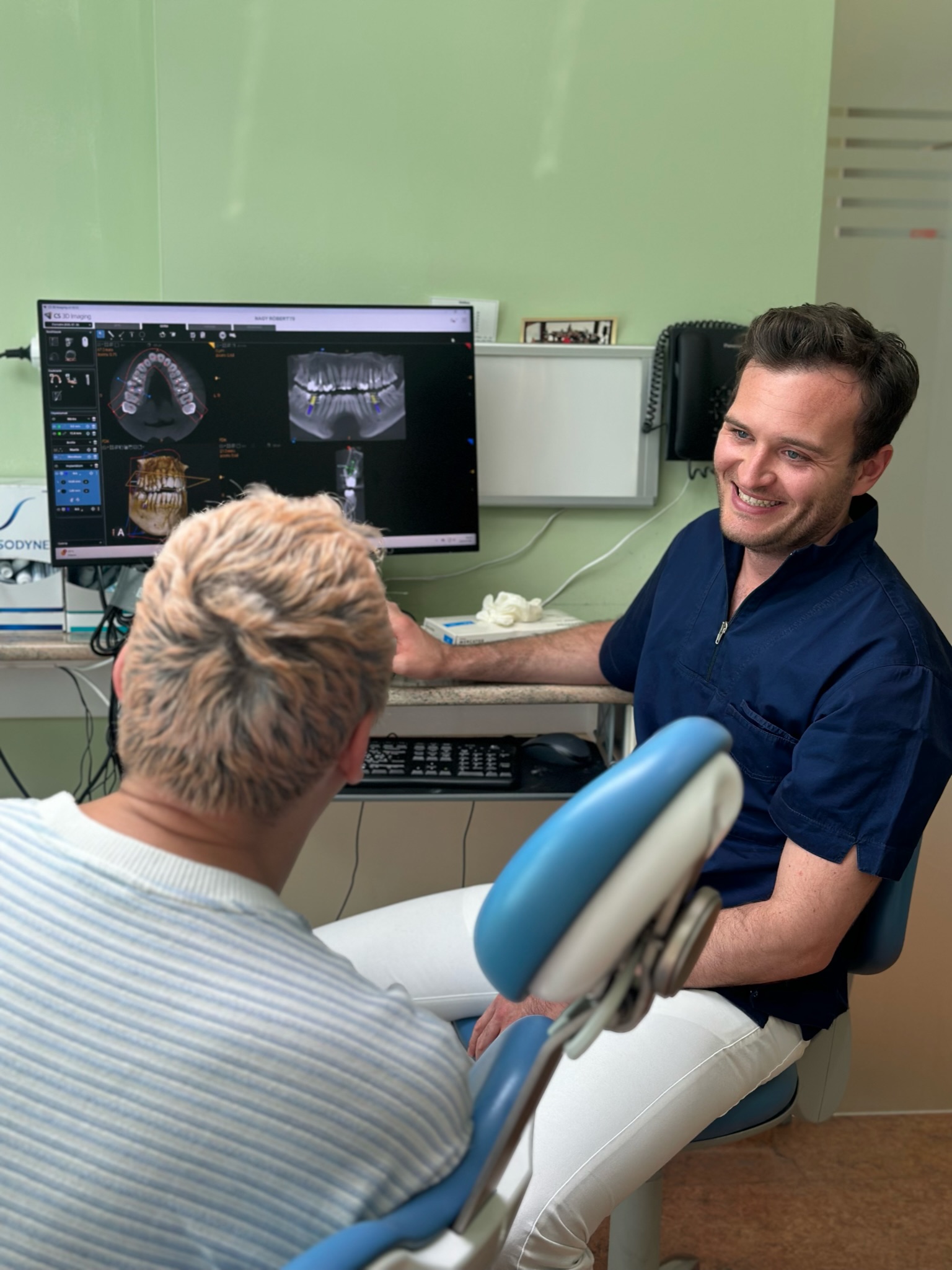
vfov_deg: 39.7
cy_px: 635
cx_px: 476
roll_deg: -1.1
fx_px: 1761
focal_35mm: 48
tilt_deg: -9.4
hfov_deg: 30.3
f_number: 1.78
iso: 64
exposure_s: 1/100
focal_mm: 6.86
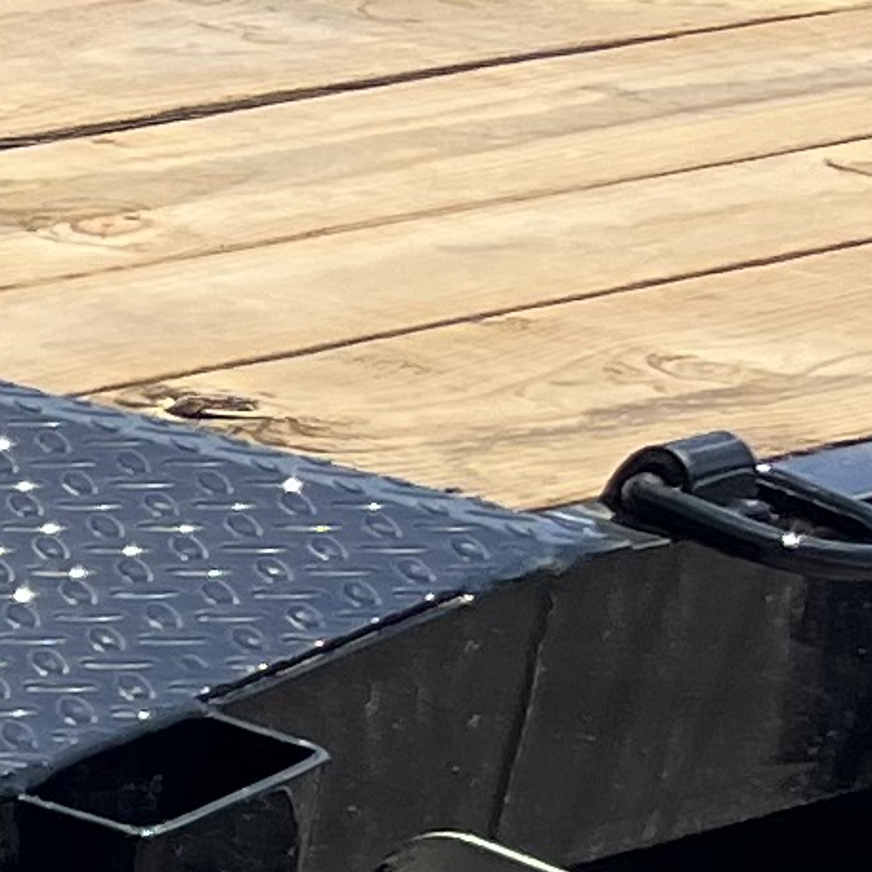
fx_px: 5785
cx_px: -2897
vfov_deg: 8.5
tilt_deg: -22.0
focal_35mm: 203
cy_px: 1189
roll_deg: -2.0
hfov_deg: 6.5
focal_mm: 5.1
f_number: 1.6
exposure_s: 1/2899
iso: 50
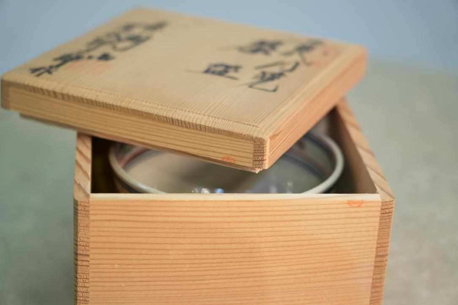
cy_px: 152
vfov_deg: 15.2
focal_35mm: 90
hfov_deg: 22.6
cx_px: 229
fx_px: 1145
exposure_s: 1/100
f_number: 4
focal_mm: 90
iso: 800
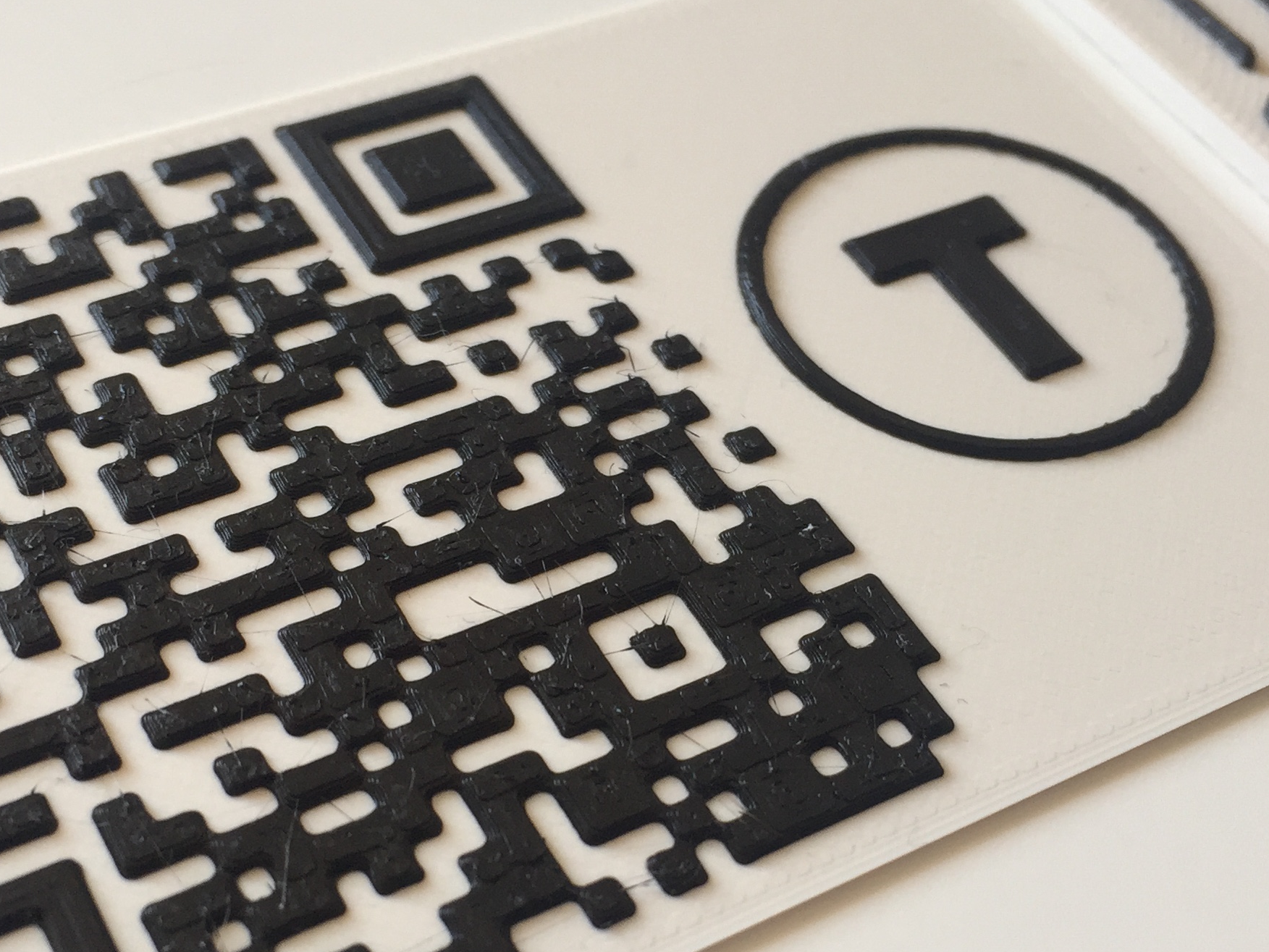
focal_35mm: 54
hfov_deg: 35.5
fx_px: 1980
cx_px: 607
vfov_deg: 27.0
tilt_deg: -50.0
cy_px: 582
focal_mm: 4.15
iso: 50
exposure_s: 1/33
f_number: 2.2
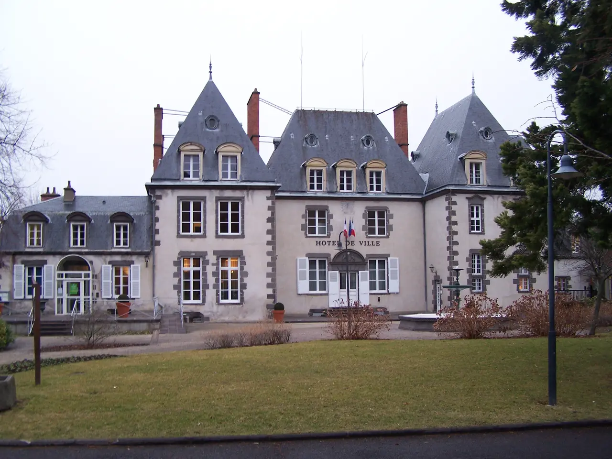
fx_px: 672
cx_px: 306
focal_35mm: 38
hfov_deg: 49.0
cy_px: 230
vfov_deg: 37.7
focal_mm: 6.3
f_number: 2.8
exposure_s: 1/30
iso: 100
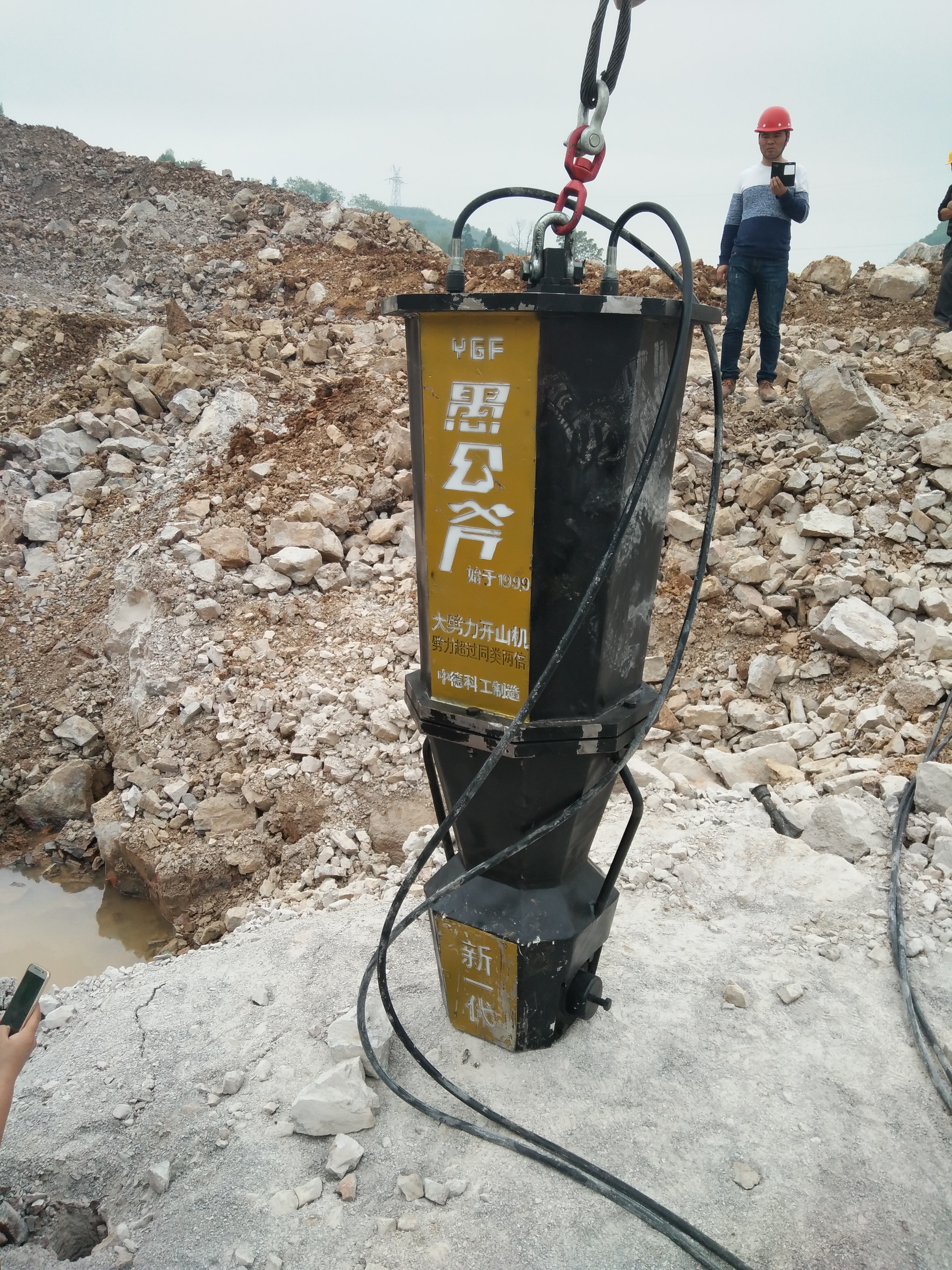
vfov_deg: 79.0
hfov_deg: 63.4
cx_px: 476
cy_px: 635
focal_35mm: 21
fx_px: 770
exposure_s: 1/181
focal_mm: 3.66
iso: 50
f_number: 2.2
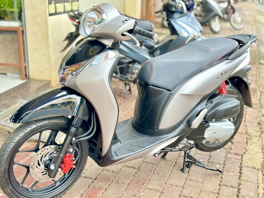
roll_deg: -0.5
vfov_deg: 28.6
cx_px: 127
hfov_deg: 37.5
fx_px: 389
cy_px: 104
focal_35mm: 51
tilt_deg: -15.6
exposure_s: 1/172
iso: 125
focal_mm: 6.86
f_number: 1.78
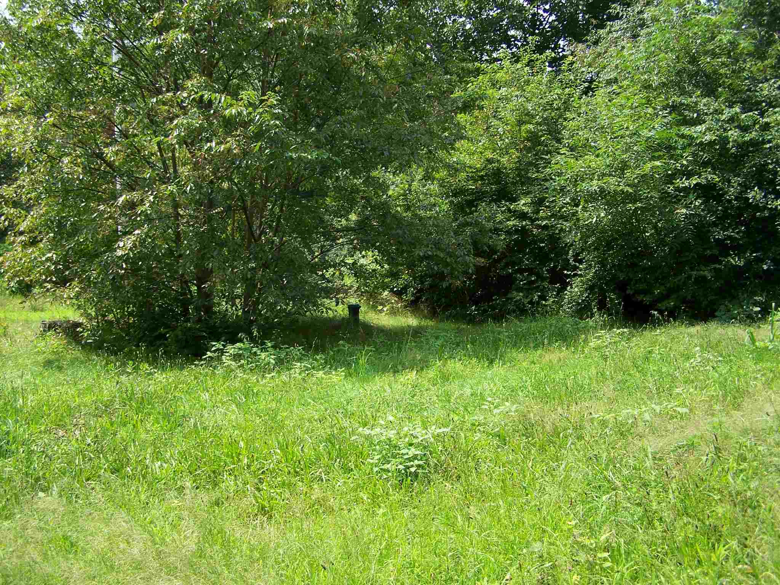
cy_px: 292
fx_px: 856
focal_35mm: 38
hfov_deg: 49.0
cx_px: 390
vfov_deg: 37.7
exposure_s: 1/500
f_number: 2.8
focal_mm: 6.3
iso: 80
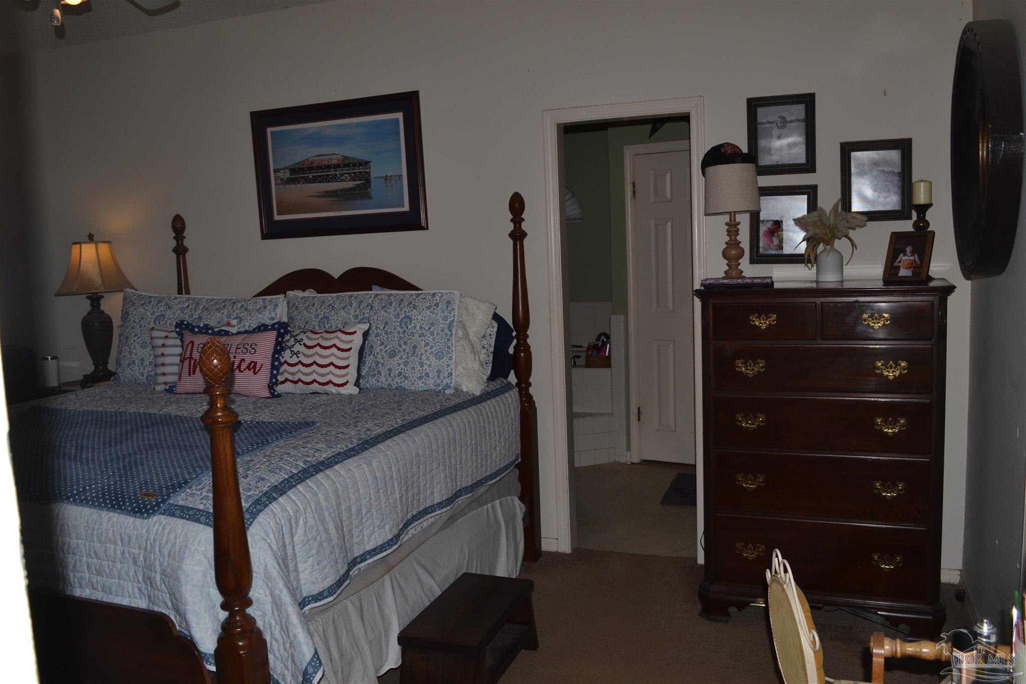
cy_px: 342
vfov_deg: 43.6
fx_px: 855
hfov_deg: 61.9
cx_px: 513
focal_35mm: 30
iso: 100
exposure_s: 1/200
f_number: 8
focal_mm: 20
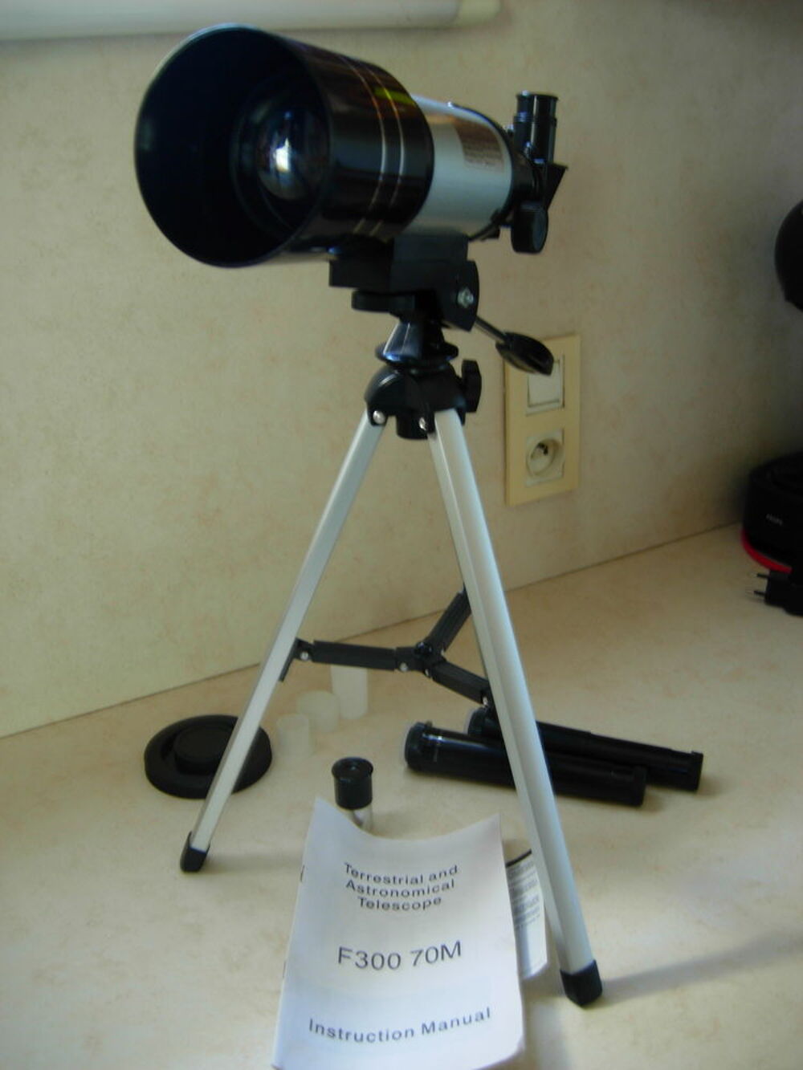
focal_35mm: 36
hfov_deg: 39.7
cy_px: 535
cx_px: 402
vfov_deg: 51.4
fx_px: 1113
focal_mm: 7.5
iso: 54
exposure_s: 1/4
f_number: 2.7
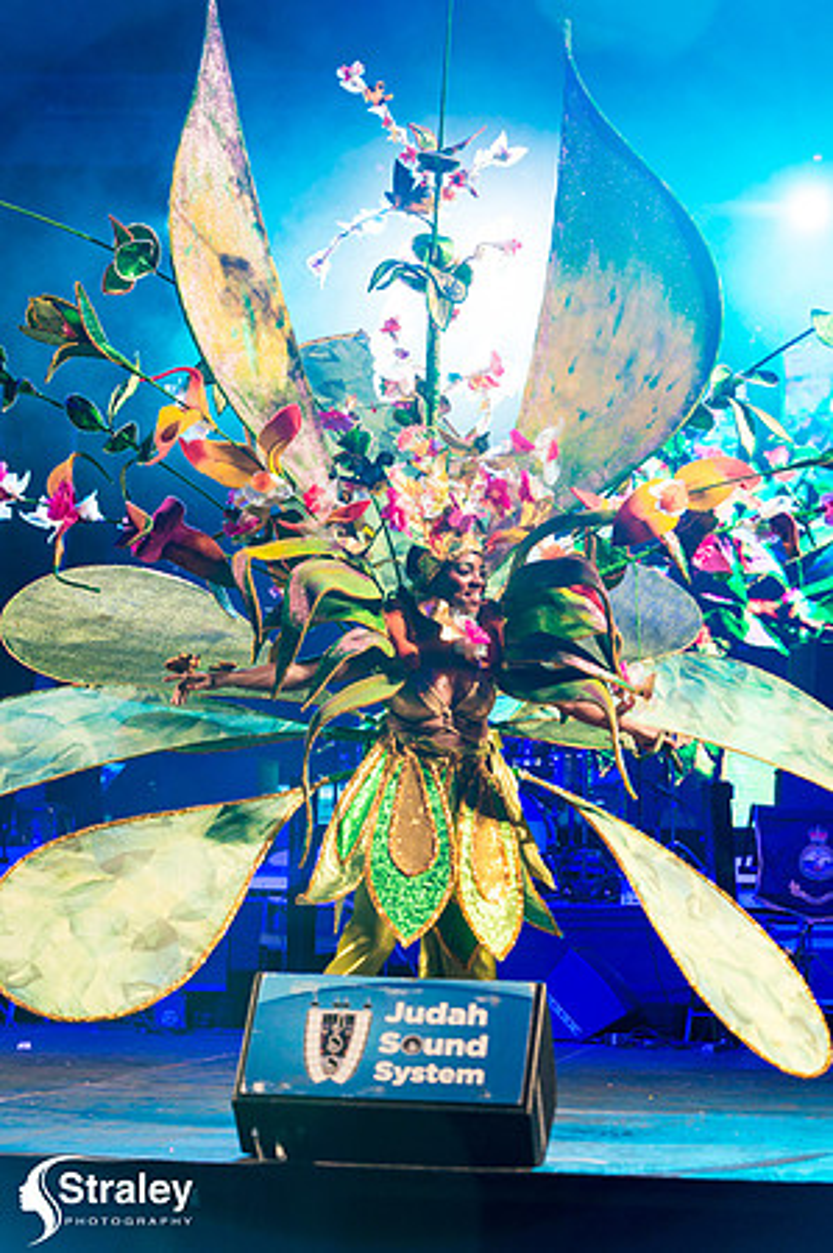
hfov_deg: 13.9
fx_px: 3409
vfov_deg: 20.8
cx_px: 416
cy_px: 626
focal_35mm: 98
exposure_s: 1/320
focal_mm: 98
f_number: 5.6
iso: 2500
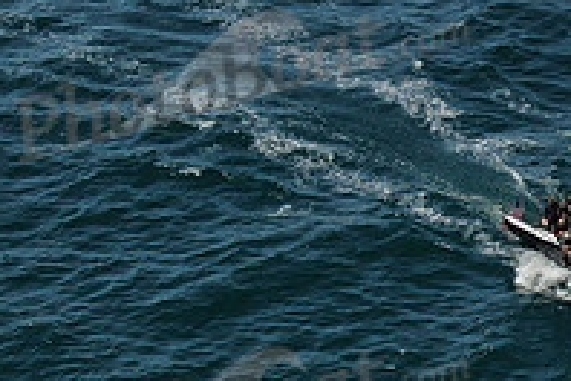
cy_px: 201
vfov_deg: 9.4
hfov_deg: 13.7
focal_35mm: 146
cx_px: 640
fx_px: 2316
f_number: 3.8
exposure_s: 1/1000
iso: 100
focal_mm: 8.6
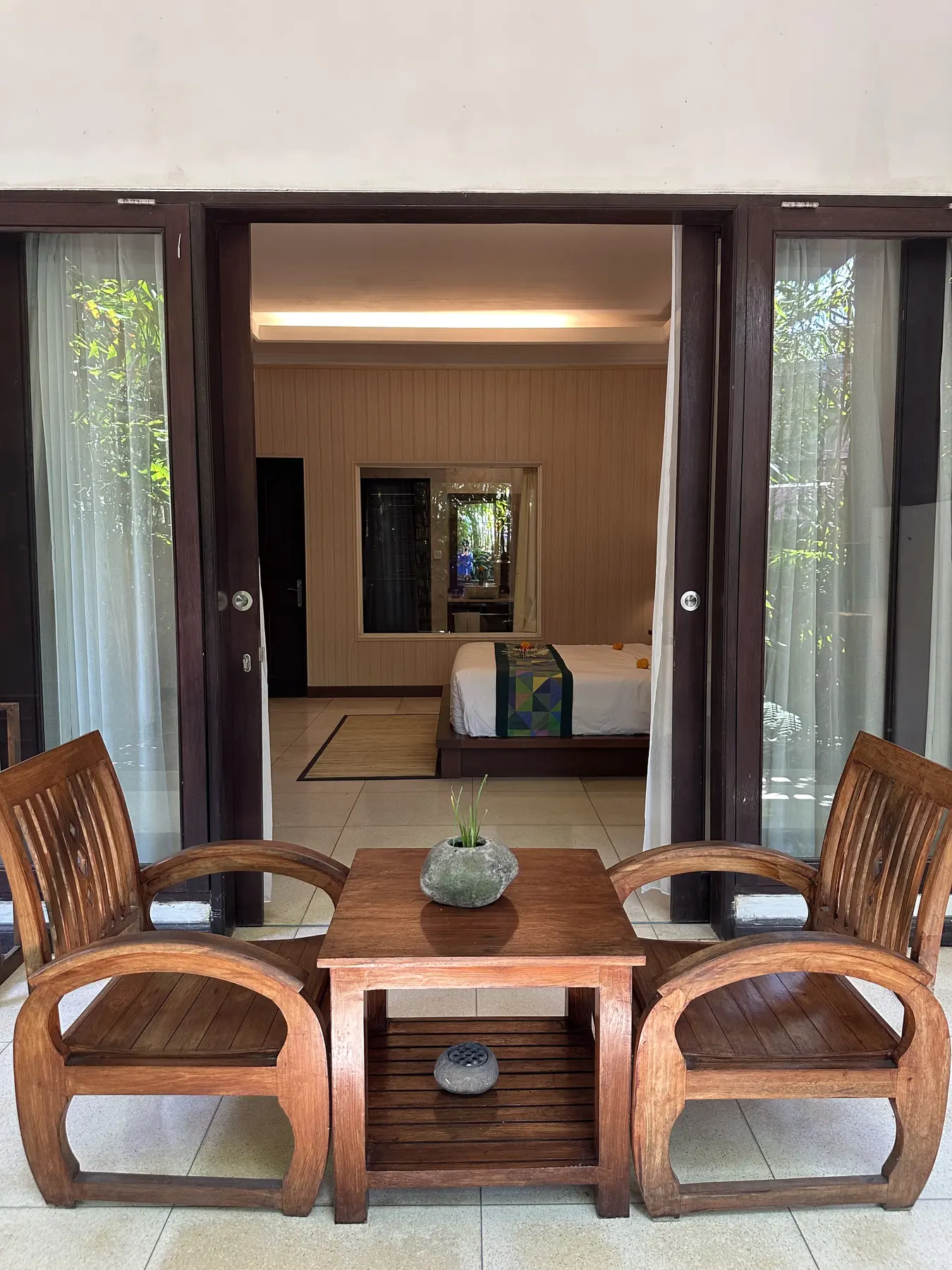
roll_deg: +0.5
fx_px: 880
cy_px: 635
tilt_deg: -4.3
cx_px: 476
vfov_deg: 71.6
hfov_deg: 56.8
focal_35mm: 24
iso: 250
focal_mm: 6.86
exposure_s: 1/90
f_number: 1.78
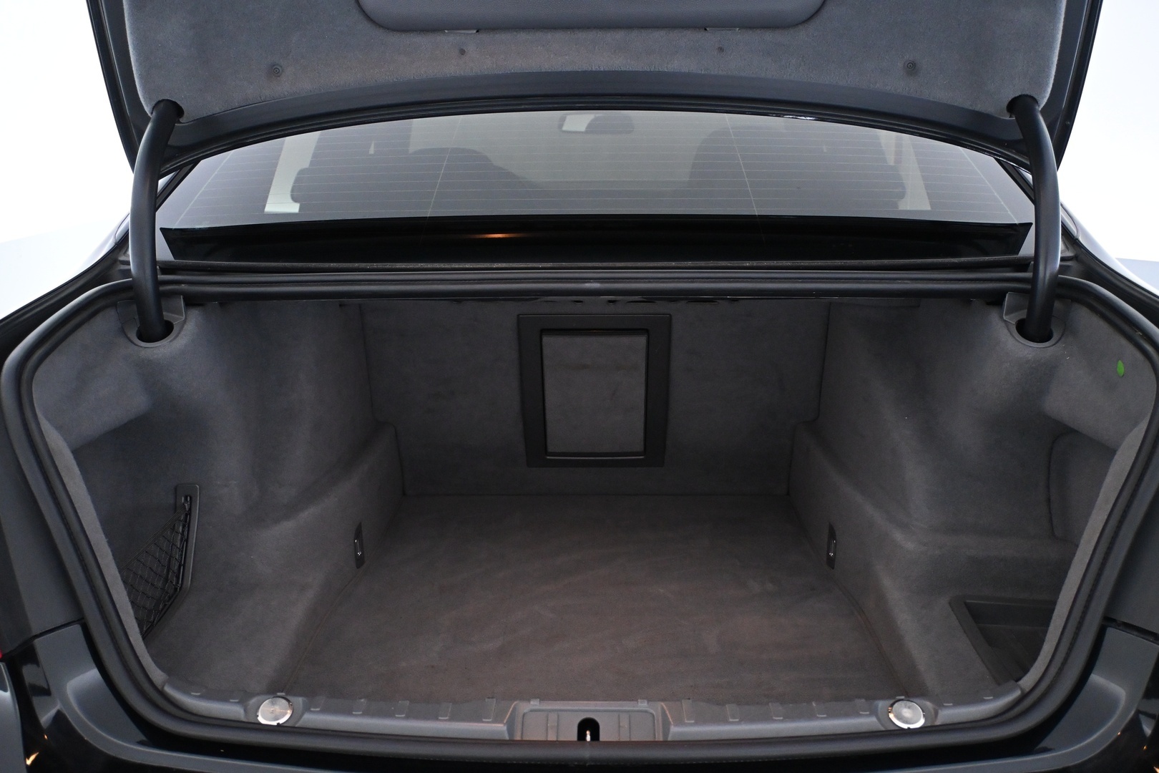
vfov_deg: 39.1
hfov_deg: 56.1
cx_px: 580
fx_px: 1086
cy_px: 386
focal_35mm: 34
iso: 3200
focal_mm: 22.5
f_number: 4
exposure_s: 1/80
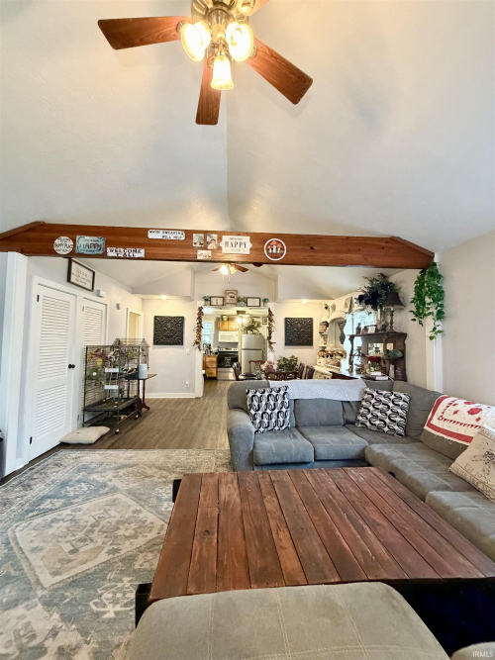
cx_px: 248
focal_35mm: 14
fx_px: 267
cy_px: 330
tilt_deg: +2.9
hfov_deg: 85.7
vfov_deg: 102.1
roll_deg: -0.8
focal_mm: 2.22
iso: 640
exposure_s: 1/60
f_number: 2.2
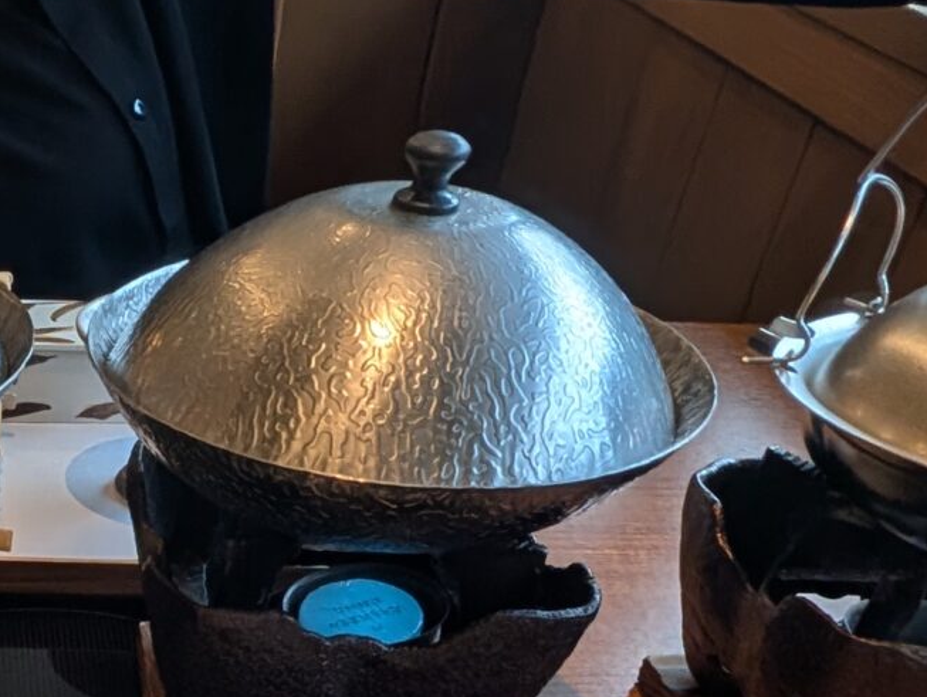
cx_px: -71
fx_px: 1367
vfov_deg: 22.6
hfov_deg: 33.2
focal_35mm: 51
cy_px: 1083
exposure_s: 1/50.2
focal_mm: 1.95
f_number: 2.2
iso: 79
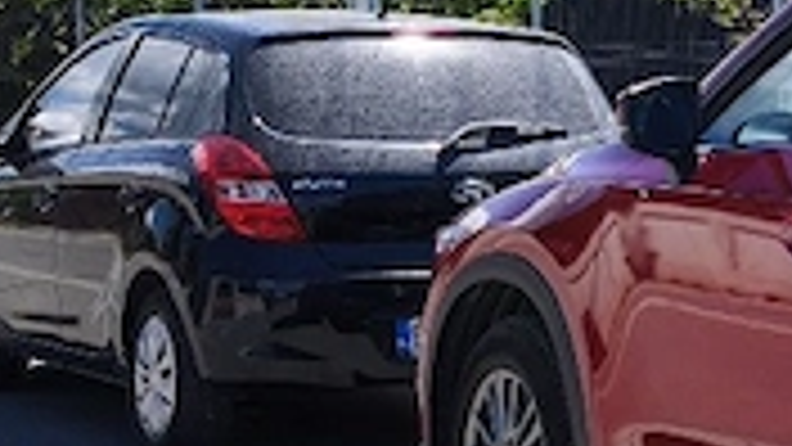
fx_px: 2730
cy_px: 86
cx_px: 1152
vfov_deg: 9.3
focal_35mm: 130
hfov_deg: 15.4
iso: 50
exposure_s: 1/3333
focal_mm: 6.57
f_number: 1.6
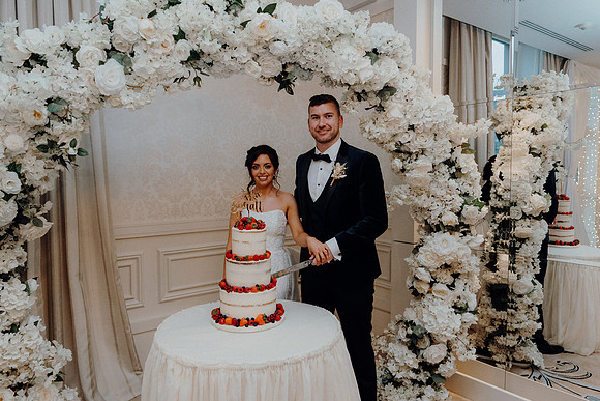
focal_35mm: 26
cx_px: 300
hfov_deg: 69.4
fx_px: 433
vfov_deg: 49.6
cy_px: 200
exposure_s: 1/160
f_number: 3.5
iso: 2500
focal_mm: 26
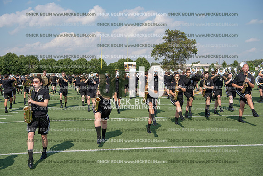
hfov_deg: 46.4
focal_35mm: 42
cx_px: 132
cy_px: 88
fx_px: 307
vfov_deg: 31.9
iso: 200
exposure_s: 1/1250
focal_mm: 42
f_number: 5.6
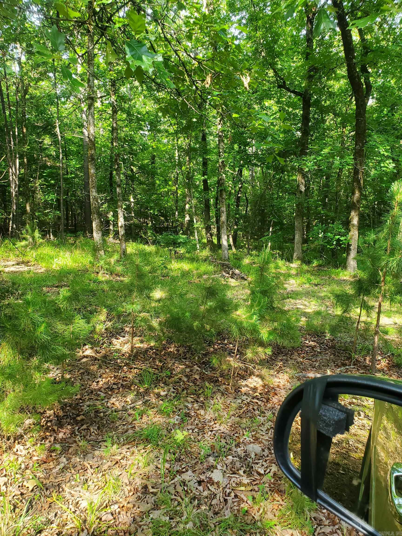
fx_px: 403
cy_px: 268
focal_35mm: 26
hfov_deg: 53.1
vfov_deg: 67.3
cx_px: 201
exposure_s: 1/120
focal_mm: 4.3
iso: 64
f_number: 2.4
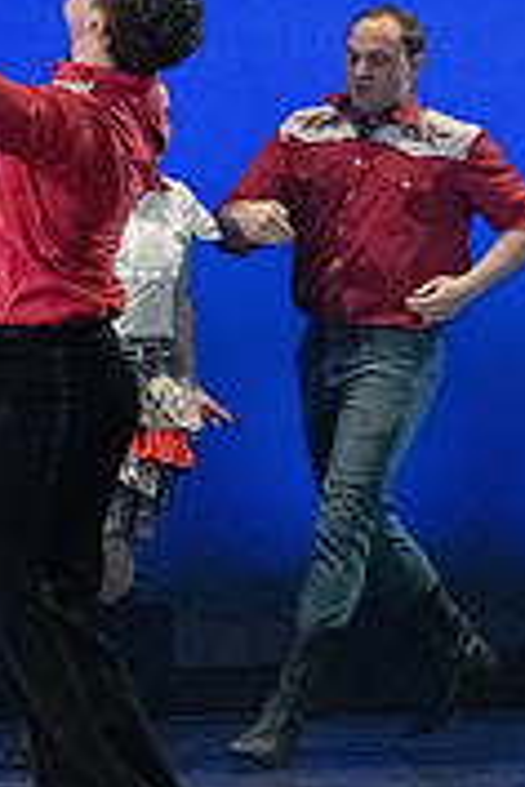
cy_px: 87
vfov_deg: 5.4
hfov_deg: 3.6
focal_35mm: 379
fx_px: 8290
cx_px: -20
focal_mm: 94
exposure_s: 1/800
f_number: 3.5
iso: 10000
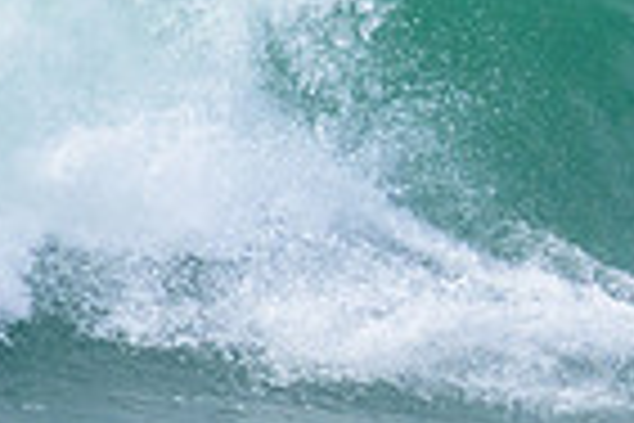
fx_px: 57848
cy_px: 97
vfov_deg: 0.4
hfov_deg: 0.6
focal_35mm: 3285
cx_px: 1268
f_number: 11
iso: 2500
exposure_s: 1/2000
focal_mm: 800
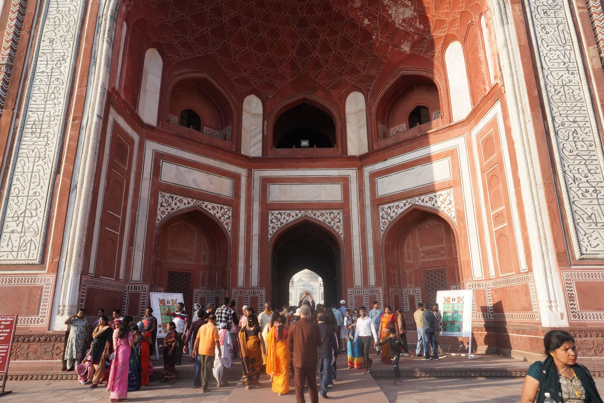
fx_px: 403
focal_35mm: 24
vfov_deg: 53.1
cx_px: 302
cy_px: 202
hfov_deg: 73.7
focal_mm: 24
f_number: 22
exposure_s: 1/100
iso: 800
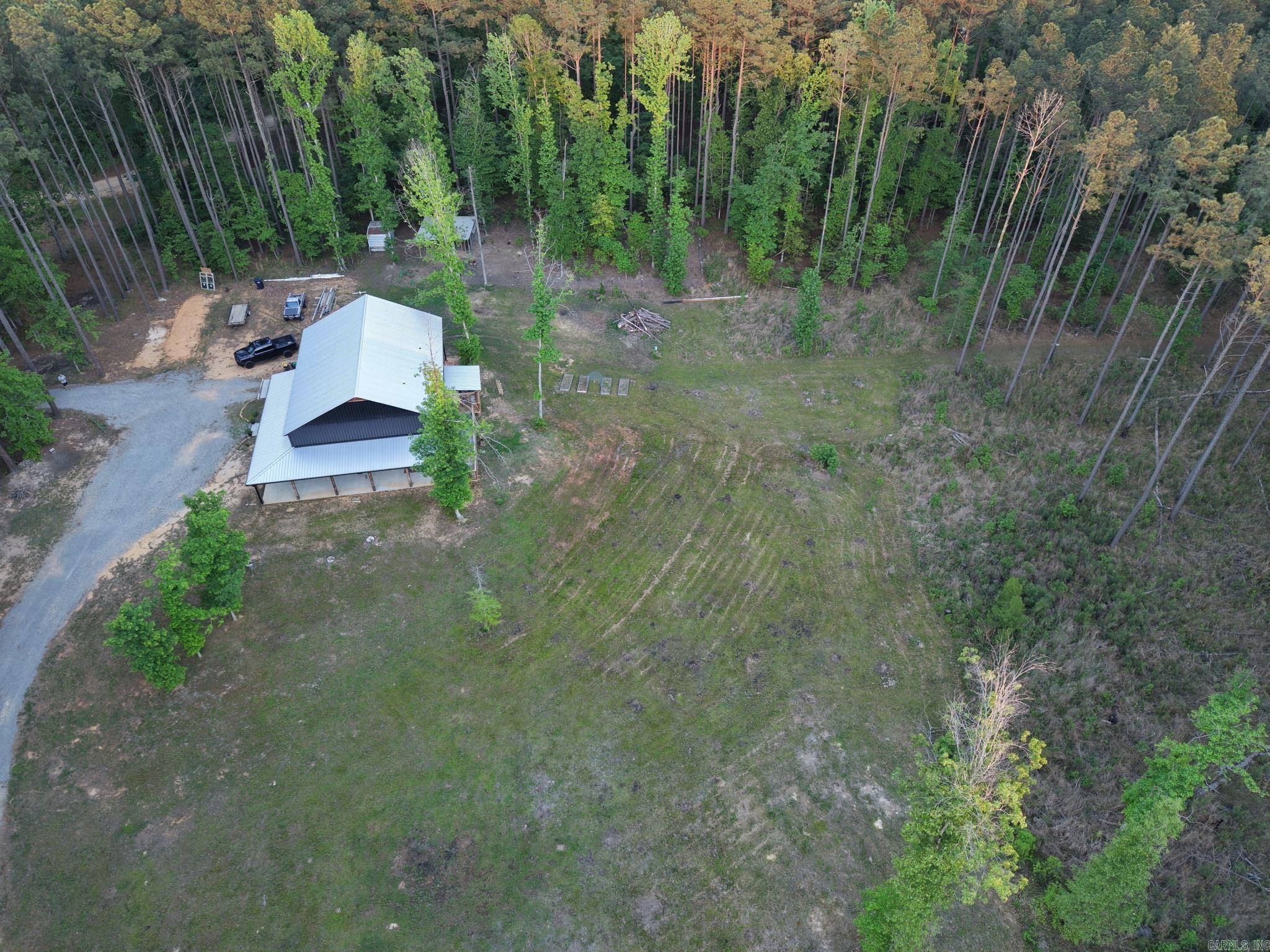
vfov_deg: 56.8
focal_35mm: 24
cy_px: 476
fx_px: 881
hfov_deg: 71.6
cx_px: 635
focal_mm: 8.67
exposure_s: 1/30
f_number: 1.8
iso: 100
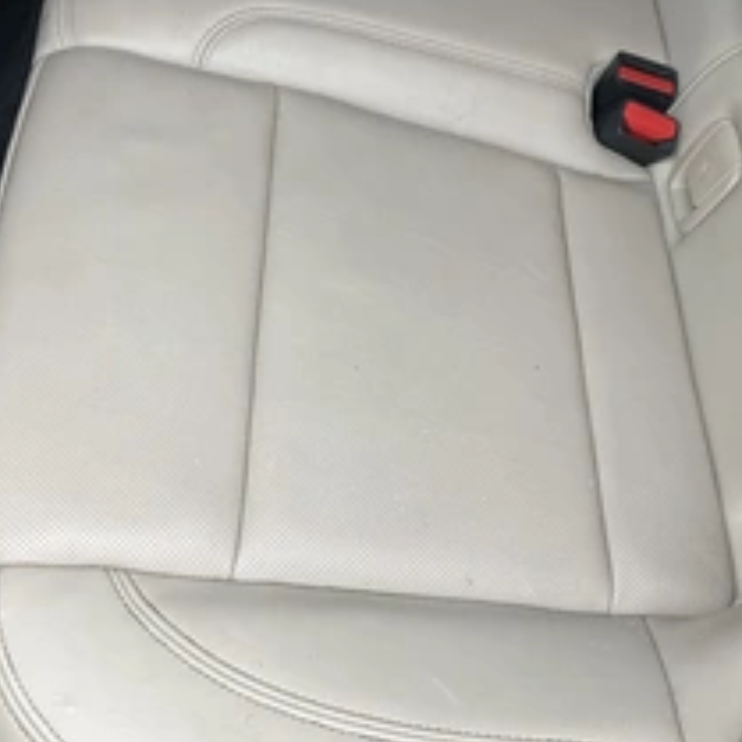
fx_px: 1188
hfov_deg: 34.5
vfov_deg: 34.6
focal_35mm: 49
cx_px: 462
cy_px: 316
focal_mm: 3
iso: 40
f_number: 1.8
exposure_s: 1/122
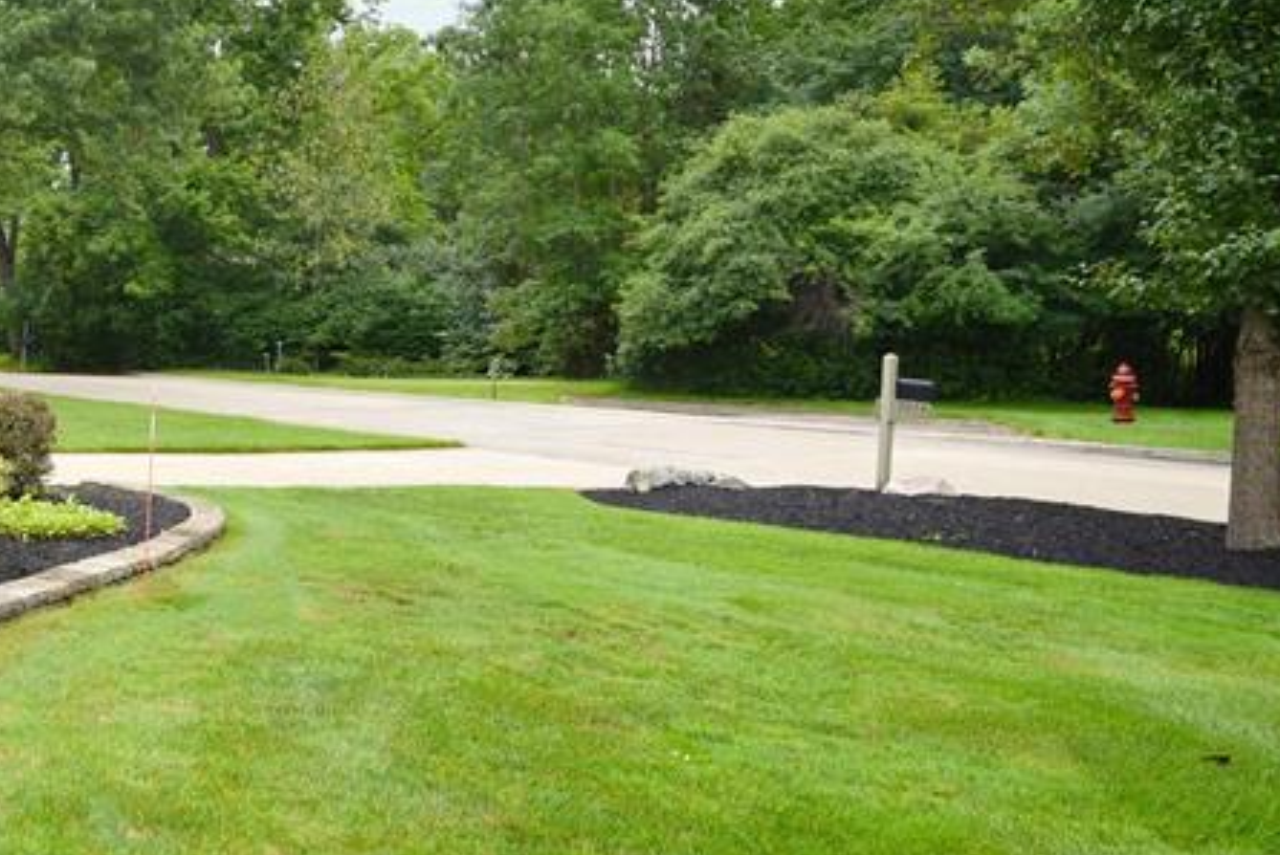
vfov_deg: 34.2
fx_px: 1388
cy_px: 372
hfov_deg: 42.3
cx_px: -23
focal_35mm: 39
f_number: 6.3
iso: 140
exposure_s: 1/200
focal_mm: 17
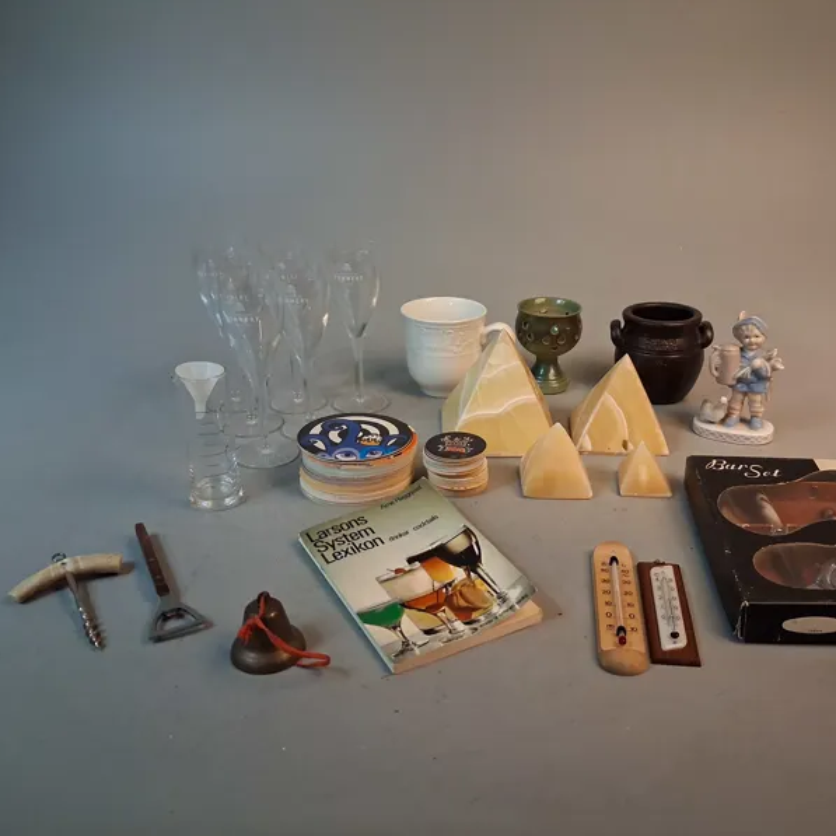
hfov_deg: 50.7
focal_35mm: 32
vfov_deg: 51.1
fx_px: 874
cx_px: 515
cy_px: 417
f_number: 1.8
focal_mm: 4
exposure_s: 1/100
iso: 400
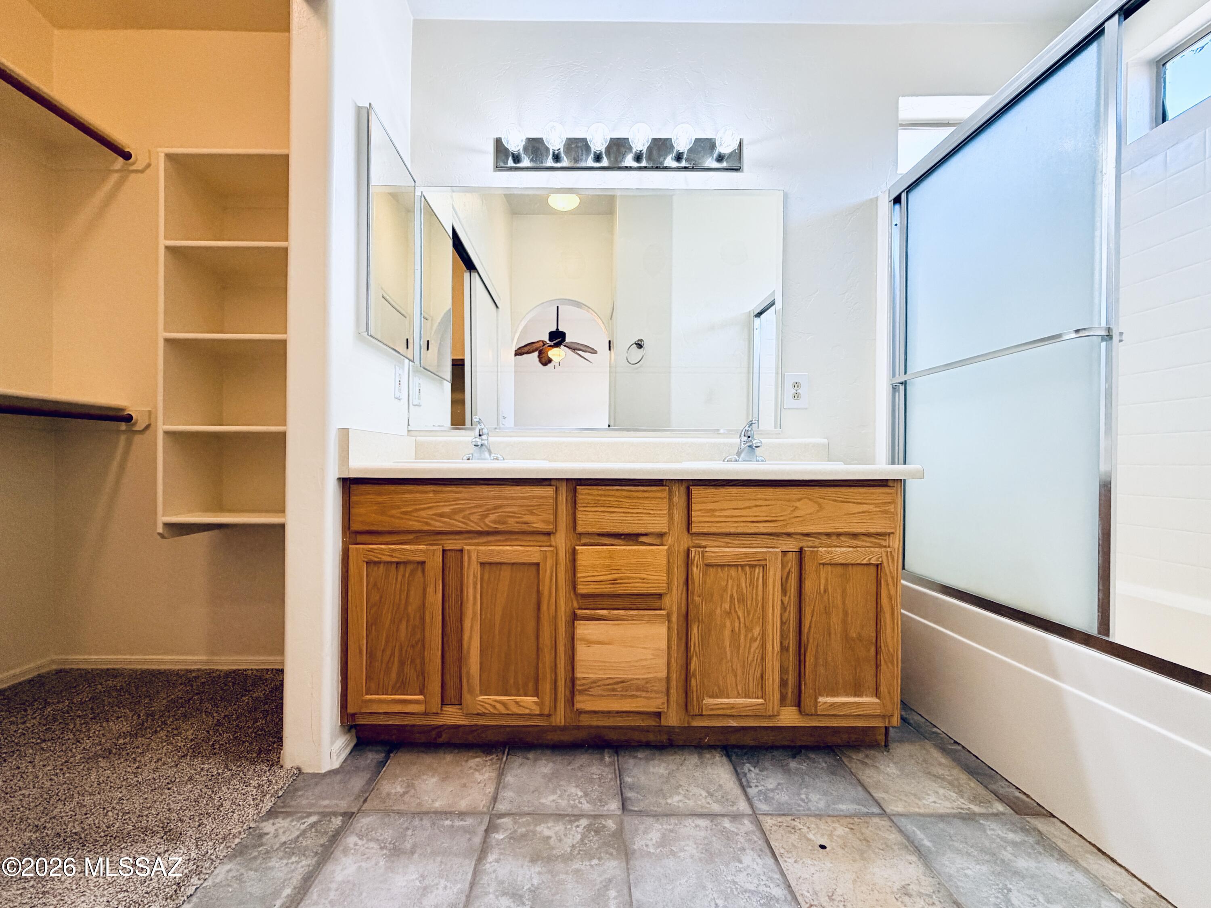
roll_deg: -0.6
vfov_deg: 85.7
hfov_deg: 102.1
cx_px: 606
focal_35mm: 14
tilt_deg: +1.4
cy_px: 454
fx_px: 490
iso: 100
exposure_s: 1/120
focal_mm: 2.22
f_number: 2.2
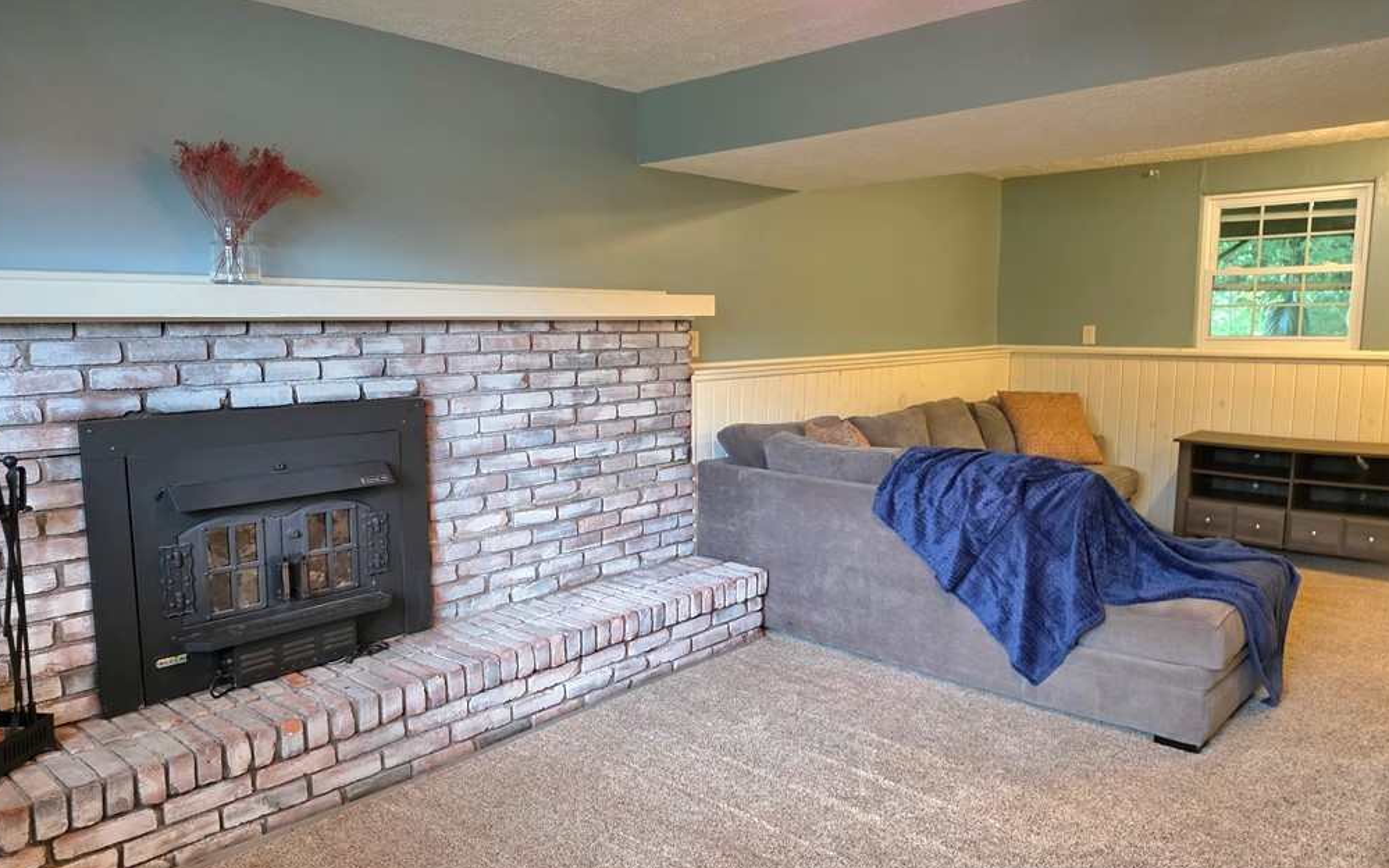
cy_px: 442
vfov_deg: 49.3
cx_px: 692
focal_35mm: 25
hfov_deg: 72.6
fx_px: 946
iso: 800
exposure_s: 1/120
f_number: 1.7
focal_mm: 6.25
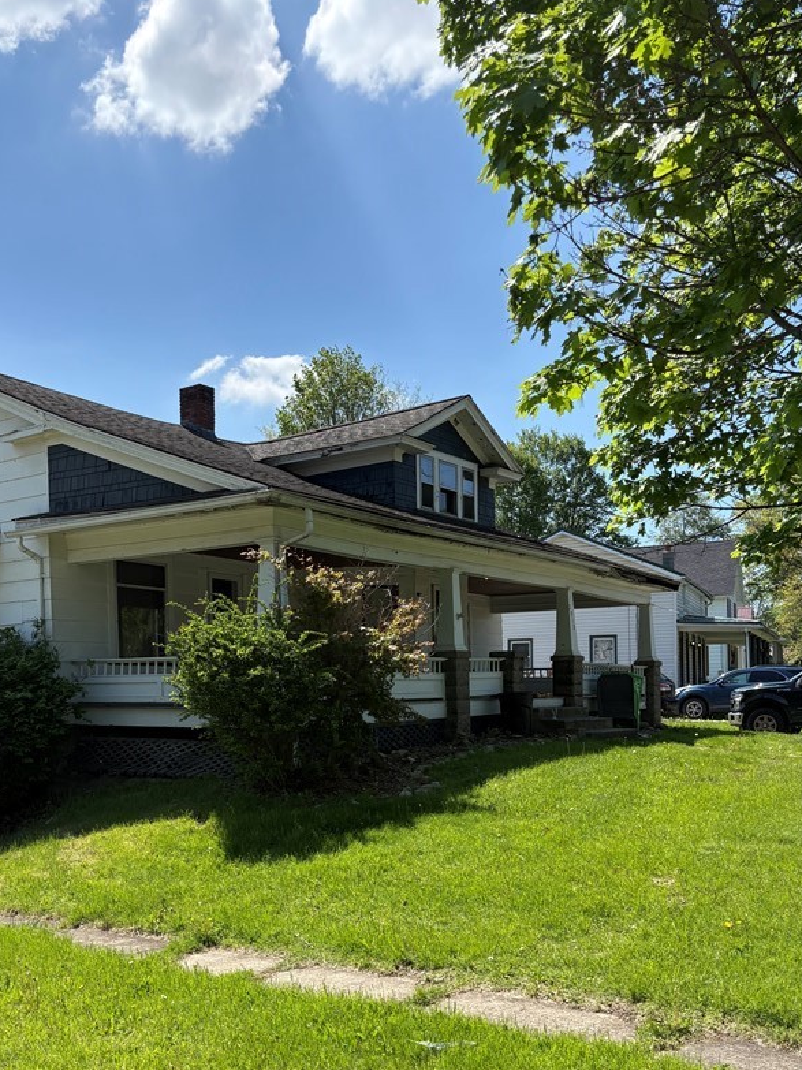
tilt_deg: +3.1
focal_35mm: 34
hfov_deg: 41.3
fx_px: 1051
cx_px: 280
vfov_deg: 53.3
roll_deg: +0.4
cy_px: 676
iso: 50
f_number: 1.6
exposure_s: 1/2985
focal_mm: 5.96
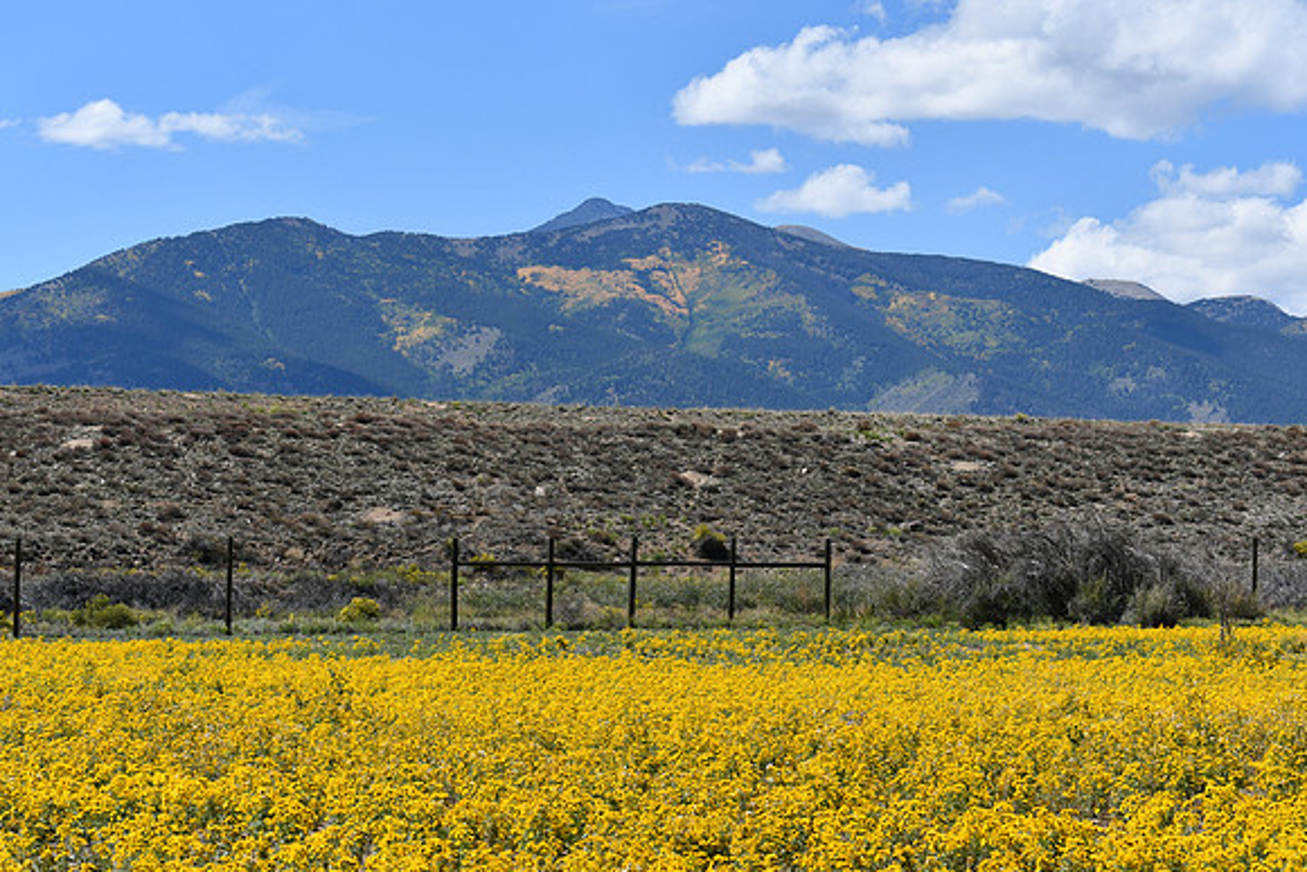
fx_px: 3813
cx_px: 654
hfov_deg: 19.5
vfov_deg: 13.0
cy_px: 436
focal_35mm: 105
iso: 100
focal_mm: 70
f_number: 9
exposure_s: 1/320
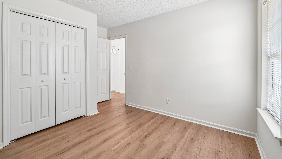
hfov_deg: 99.4
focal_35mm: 16
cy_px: 66
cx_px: 143
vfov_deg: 66.6
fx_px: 120
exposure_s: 1/6
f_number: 8
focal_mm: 10
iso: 400
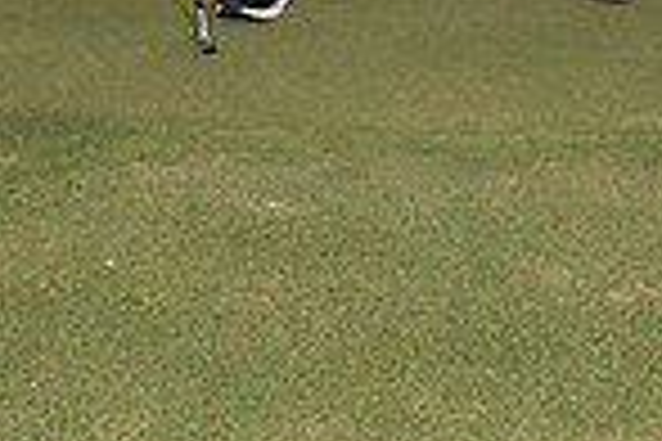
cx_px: 234
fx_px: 2133
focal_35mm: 116
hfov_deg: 17.6
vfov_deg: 10.6
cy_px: -504
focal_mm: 38
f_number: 6.3
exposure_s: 1/320
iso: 100
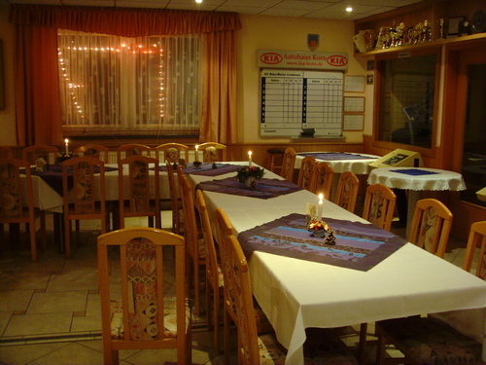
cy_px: 182
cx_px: 243
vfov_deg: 36.8
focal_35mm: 39
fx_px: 548
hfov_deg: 47.9
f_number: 3.5
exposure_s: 1/8
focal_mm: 6.6
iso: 200
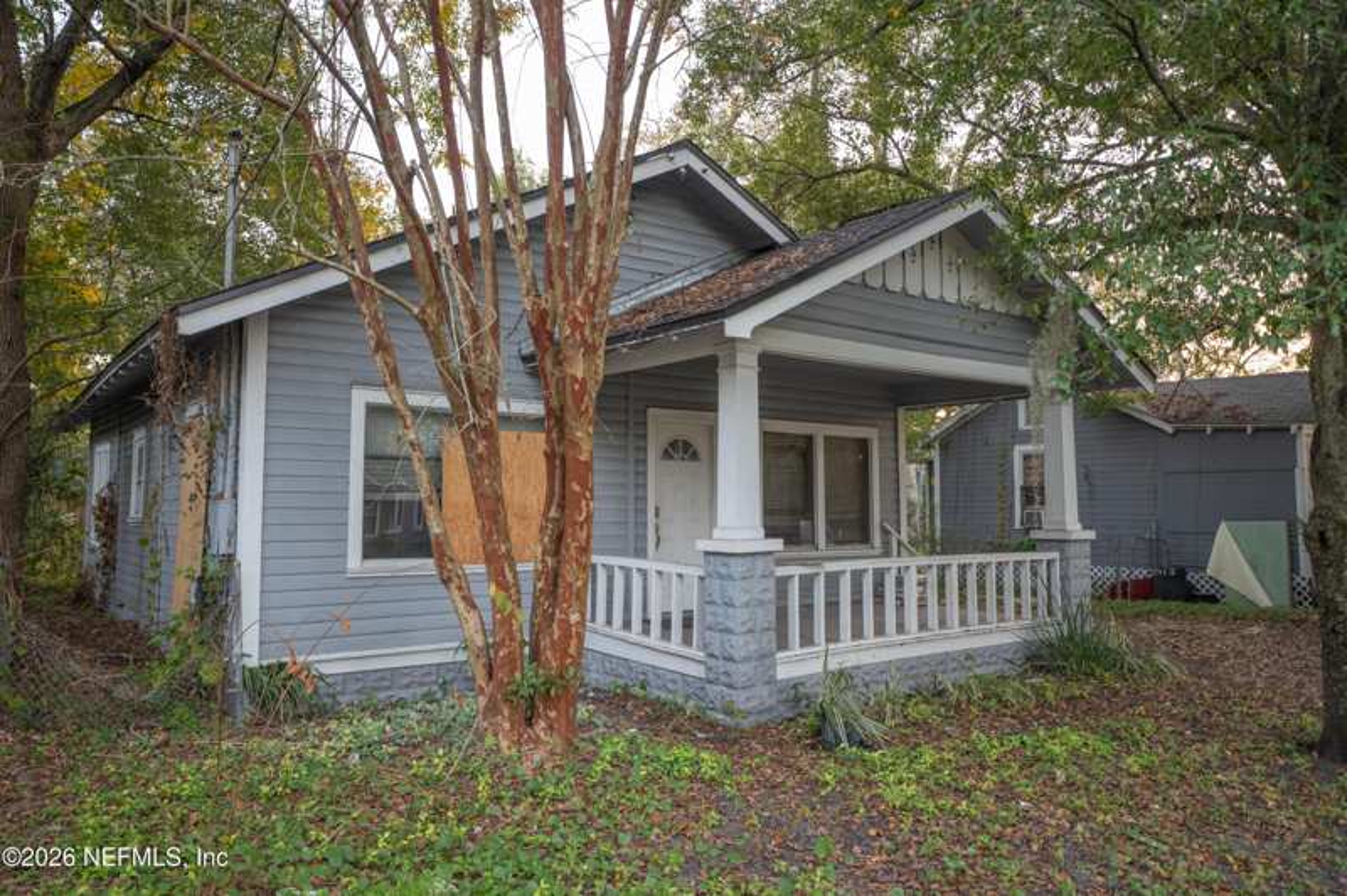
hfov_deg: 73.8
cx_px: 674
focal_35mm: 24
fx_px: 897
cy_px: 448
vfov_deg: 53.1
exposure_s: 1/60
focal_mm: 24
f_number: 2.8
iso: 640
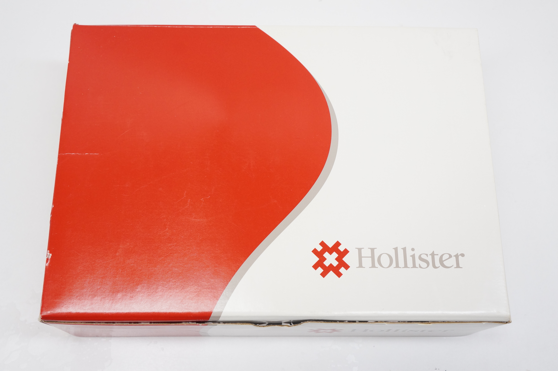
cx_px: 279
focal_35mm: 39
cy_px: 186
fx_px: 604
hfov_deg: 49.6
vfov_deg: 34.1
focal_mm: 26
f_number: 7.1
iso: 800
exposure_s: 1/100
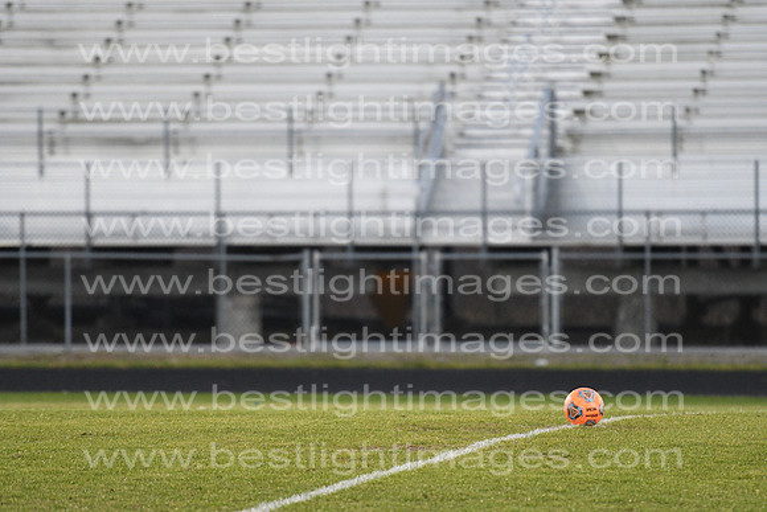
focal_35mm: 300
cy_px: 256
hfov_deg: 6.9
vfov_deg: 4.6
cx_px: 384
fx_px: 6393
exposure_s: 1/800
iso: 2800
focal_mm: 200
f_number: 2.8
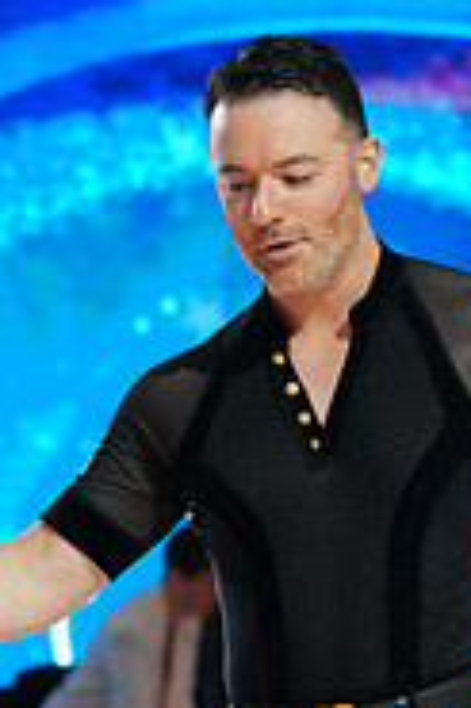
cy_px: 1018
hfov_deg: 3.4
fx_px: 7962
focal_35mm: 405
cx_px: -213
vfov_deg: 5.1
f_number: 4
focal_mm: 129
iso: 2500
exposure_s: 1/320
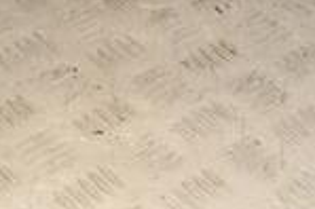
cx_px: 342
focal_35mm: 151
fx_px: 1320
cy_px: -158
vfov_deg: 8.7
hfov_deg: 13.4
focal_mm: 25
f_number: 7.1
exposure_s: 1/200
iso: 800
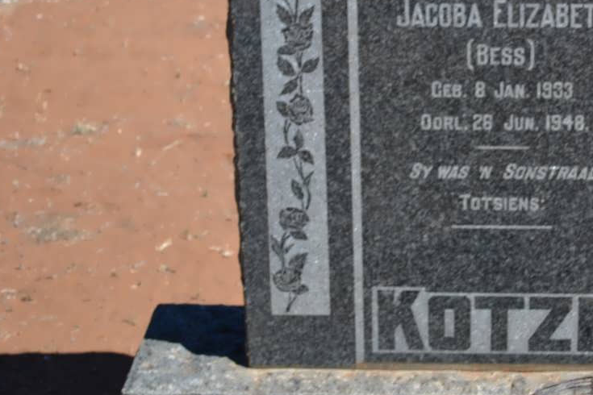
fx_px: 1614
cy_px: 131
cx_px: 464
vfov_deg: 13.9
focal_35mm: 98
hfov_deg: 20.6
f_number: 5.6
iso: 110
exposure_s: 1/125
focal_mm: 40
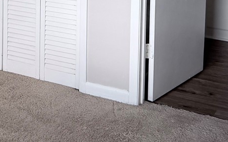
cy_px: -74
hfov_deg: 23.0
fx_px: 547
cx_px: 22
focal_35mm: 88
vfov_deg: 13.9
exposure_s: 1/79
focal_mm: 6.76
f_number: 1.78
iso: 200
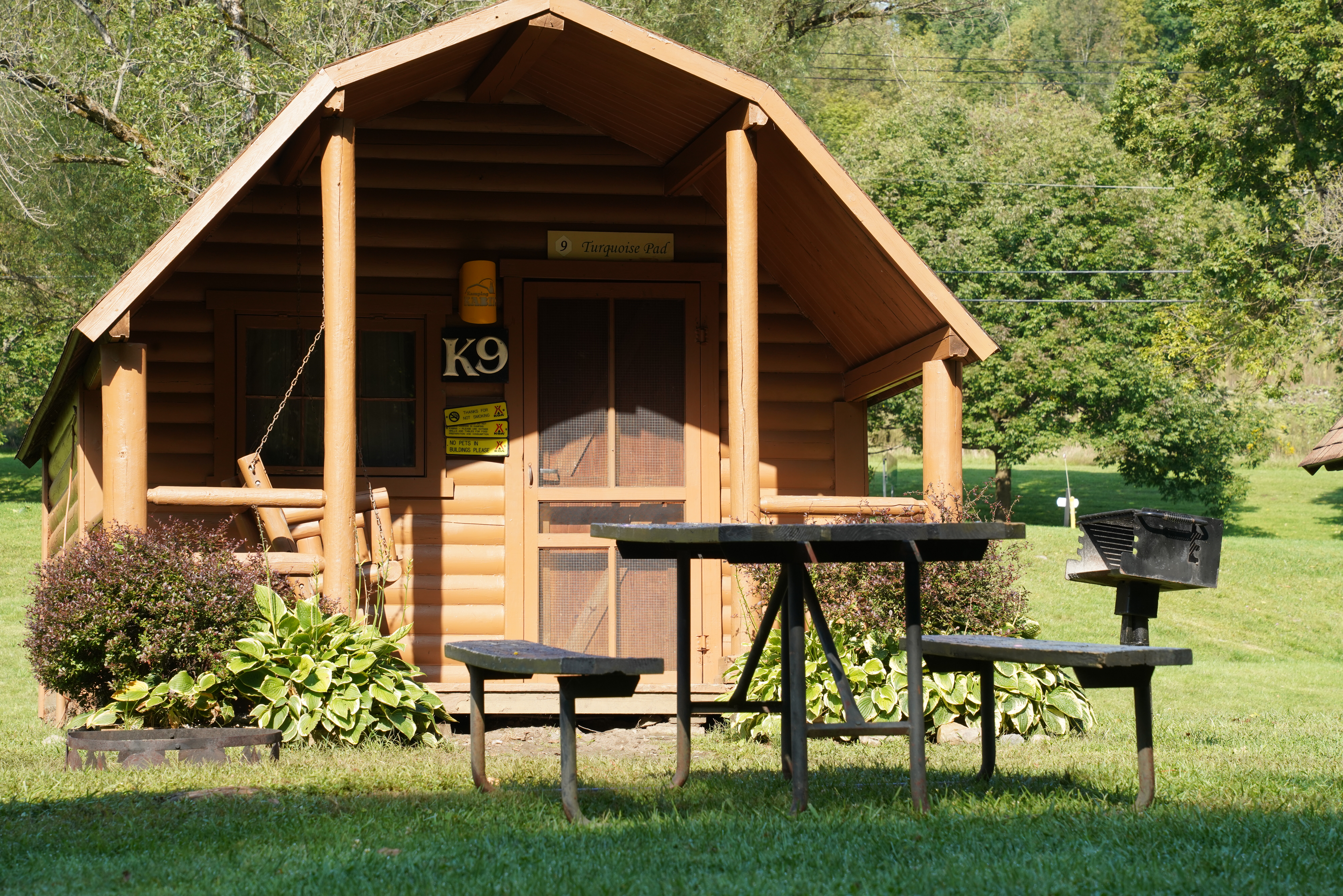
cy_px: 448
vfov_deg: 12.5
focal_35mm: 110
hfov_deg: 18.6
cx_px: 672
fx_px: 4104
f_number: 11
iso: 500
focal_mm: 110
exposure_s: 1/200
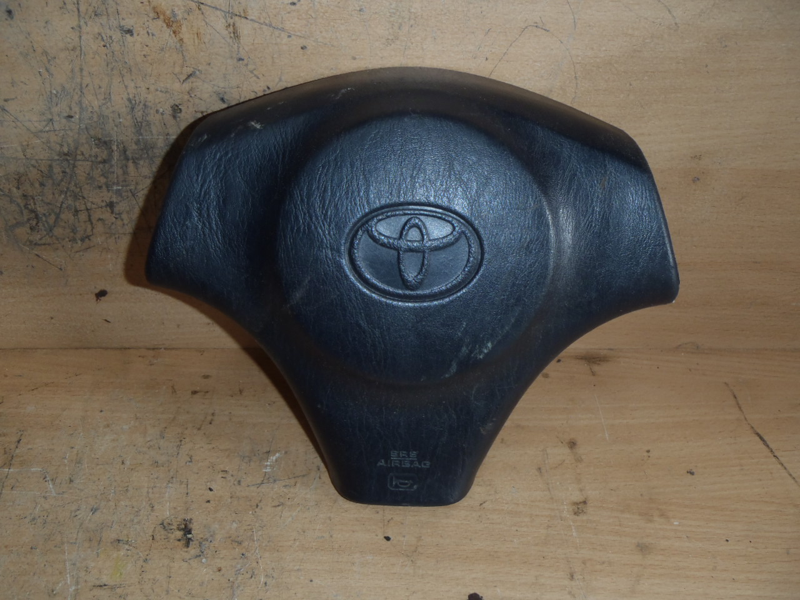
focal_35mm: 38
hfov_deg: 49.0
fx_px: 878
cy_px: 300
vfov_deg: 37.7
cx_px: 400
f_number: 4.6
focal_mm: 6.83
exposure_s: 1/40
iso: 100
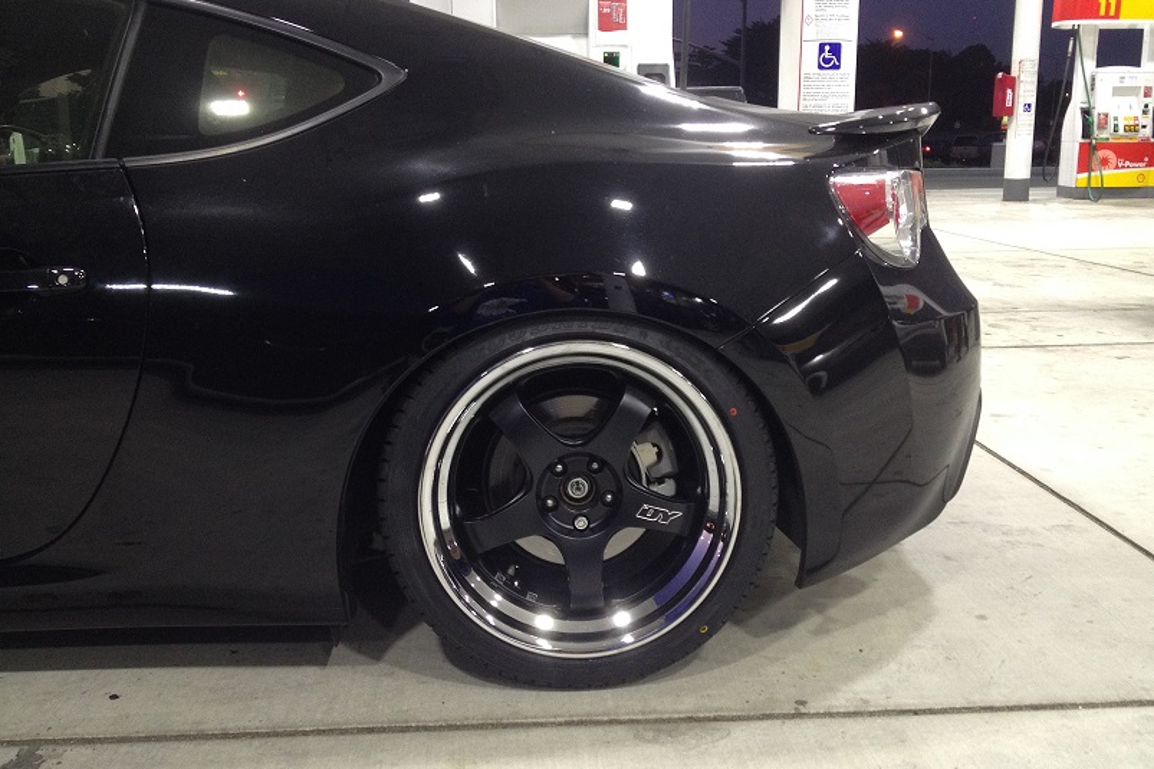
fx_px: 1186
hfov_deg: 51.9
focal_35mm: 37
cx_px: 582
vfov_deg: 35.9
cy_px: 342
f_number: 2.4
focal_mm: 4.28
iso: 125
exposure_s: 1/20
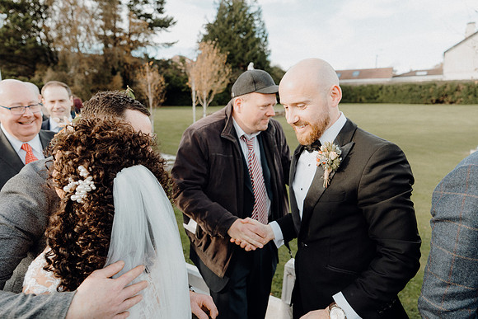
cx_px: 239
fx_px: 319
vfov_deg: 53.2
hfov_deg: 73.7
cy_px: 160
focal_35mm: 24
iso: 200
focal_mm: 24
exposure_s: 1/400
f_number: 3.5
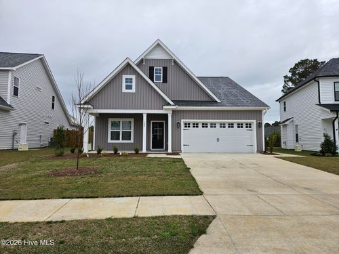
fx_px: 225
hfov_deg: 73.9
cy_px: 127
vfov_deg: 58.9
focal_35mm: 23
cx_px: 170
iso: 25
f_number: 1.8
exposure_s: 1/320
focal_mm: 5.4
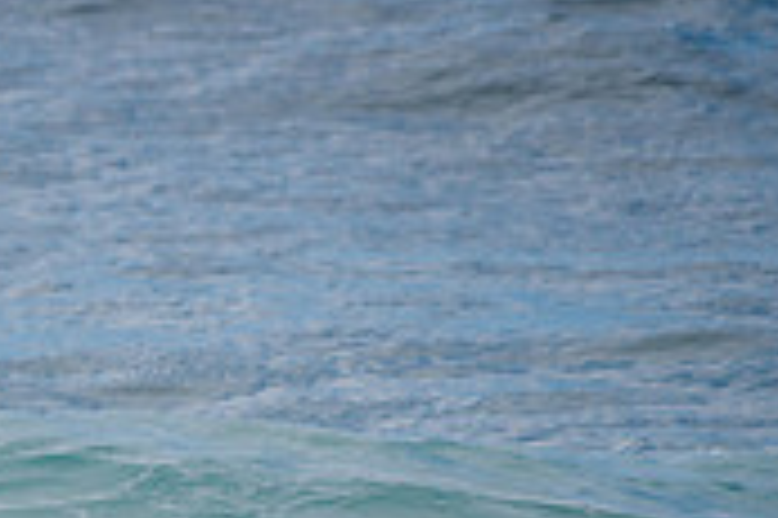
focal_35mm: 2055
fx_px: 44368
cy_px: 358
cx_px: -729
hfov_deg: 1.0
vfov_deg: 0.7
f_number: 5.6
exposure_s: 1/2000
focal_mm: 500
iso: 100
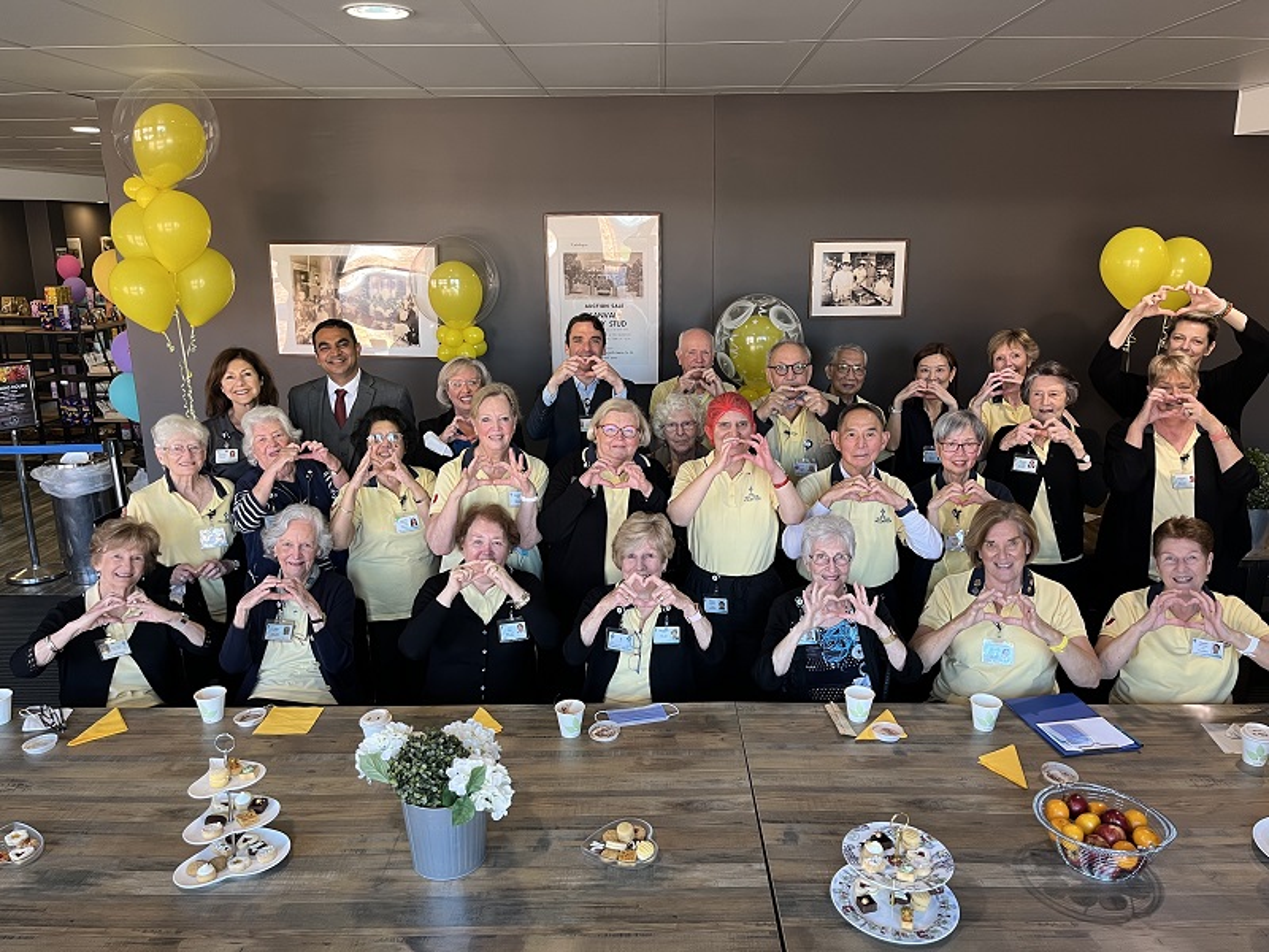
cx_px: 634
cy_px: 476
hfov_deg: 67.3
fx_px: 953
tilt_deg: -14.9
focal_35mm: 26
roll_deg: -0.1
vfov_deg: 53.1
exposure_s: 1/50
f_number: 1.6
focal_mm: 5.1
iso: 80
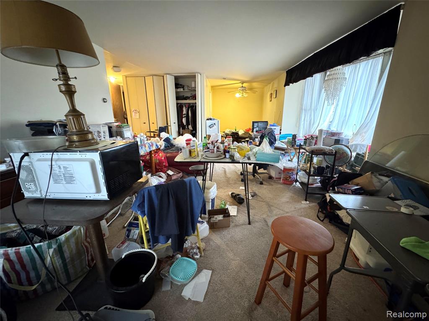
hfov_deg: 102.1
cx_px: 214
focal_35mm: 14
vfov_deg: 85.7
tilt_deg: -15.3
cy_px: 160
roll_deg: +0.4
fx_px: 174
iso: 1000
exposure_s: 1/40
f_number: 2.2
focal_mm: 2.22
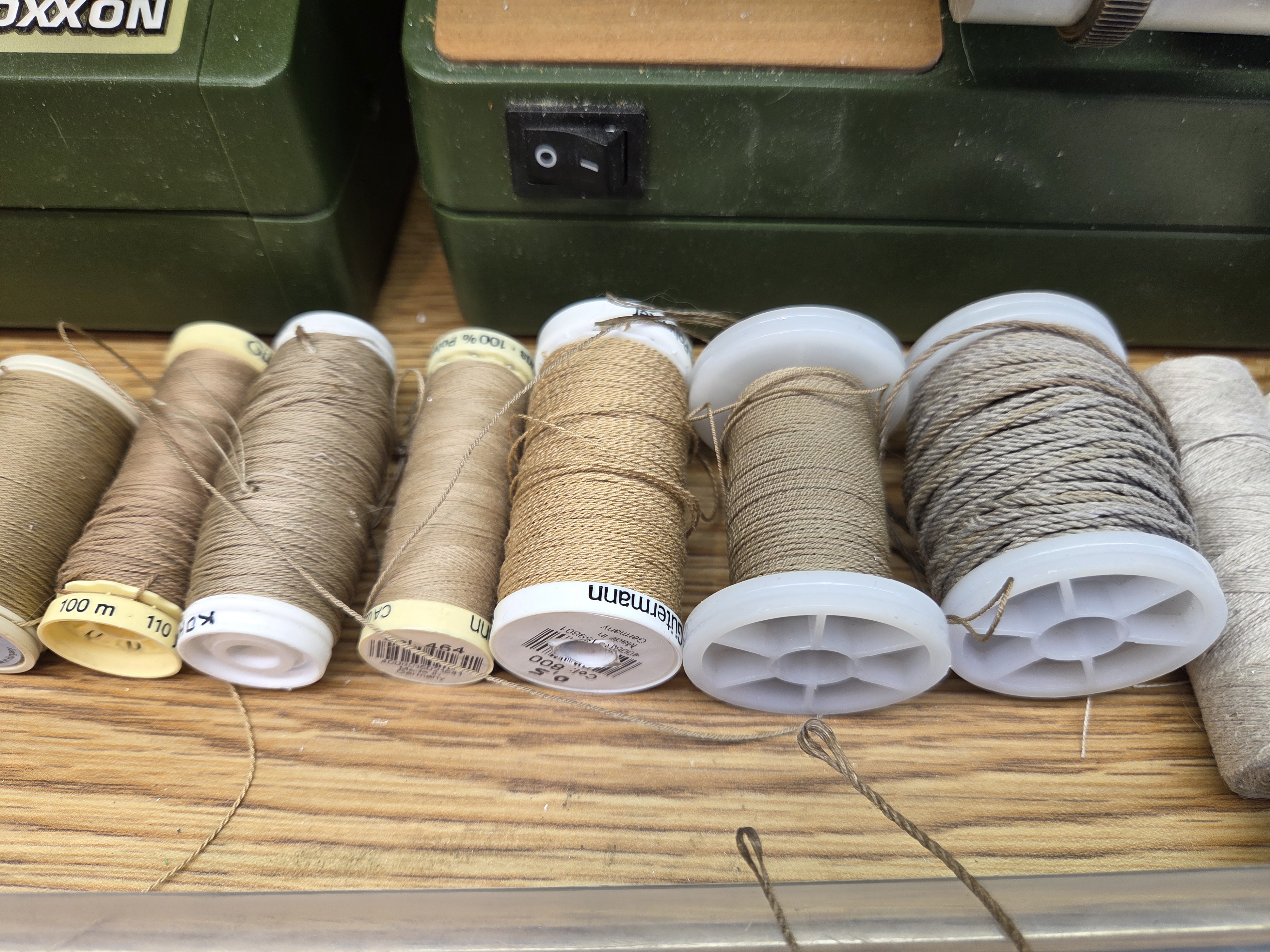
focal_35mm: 23
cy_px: 476
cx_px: 635
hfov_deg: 73.9
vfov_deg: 58.9
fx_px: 844
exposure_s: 1/100
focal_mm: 5.4
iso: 40
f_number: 1.8
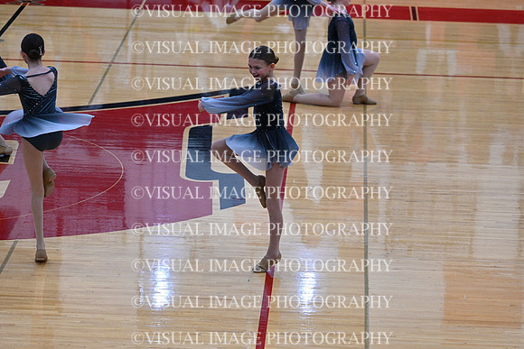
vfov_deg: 8.6
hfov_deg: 12.8
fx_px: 2329
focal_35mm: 160
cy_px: 174
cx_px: 262
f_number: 4
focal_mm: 160
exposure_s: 1/400
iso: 4000
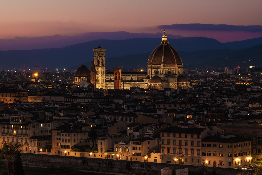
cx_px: 131
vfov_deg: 13.0
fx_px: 764
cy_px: 88
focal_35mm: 105
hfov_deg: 19.5
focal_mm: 70
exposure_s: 8
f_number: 14
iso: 250
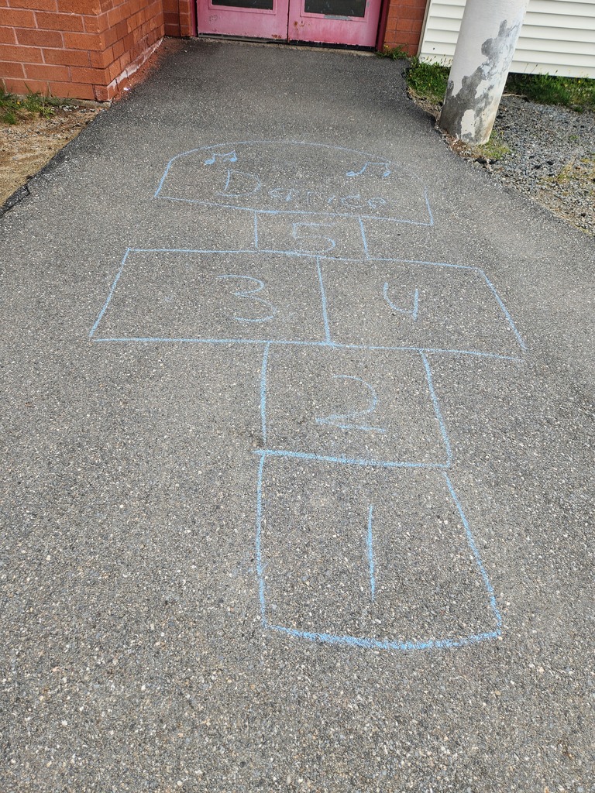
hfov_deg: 58.9
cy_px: 396
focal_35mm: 23
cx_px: 298
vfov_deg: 73.9
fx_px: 527
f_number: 1.8
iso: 20
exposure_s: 1/475
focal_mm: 5.4
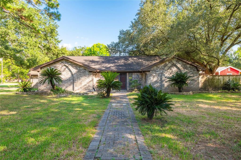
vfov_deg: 55.0
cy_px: 80
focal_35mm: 23
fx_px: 154
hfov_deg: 76.1
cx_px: 120
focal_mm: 23
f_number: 11
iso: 125
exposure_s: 1/60
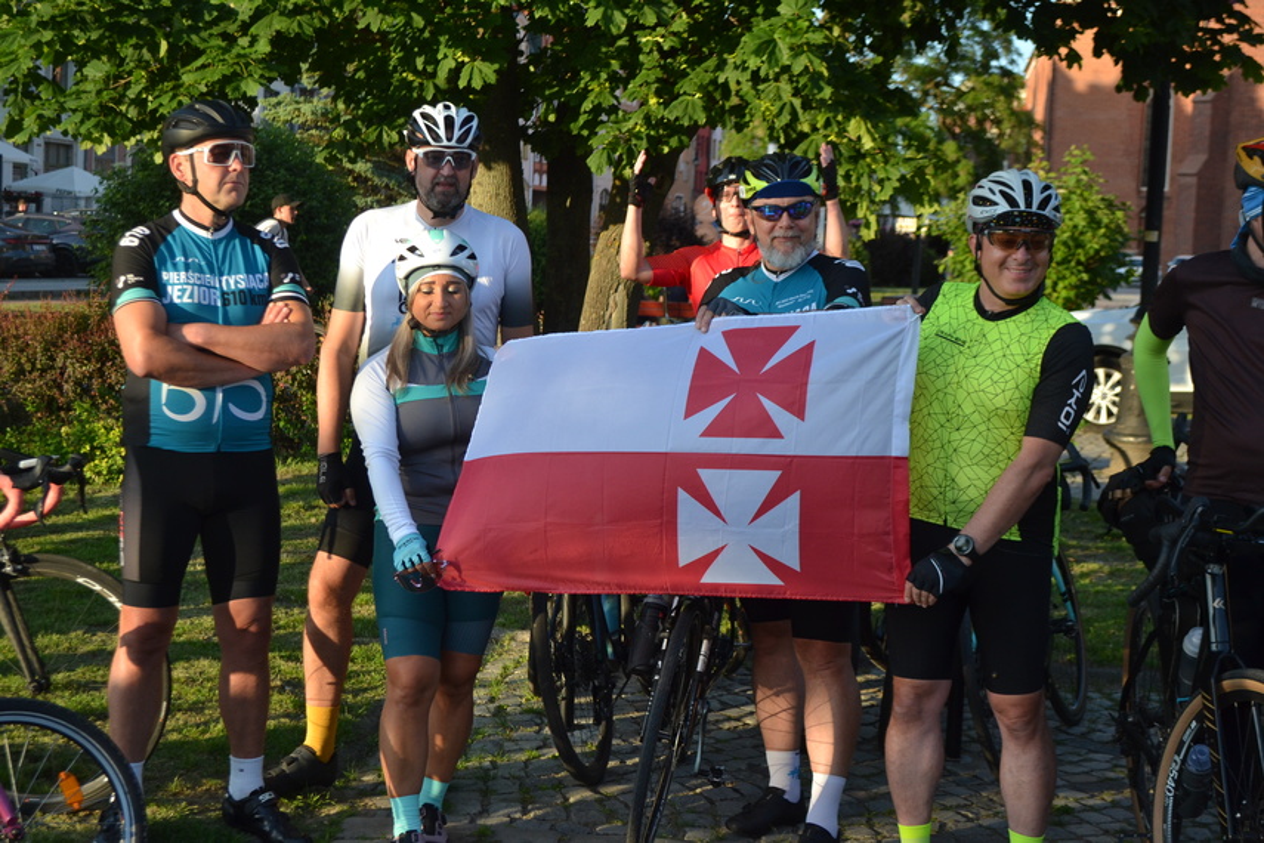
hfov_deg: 33.4
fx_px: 2107
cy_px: 422
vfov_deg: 22.6
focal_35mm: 60
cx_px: 632
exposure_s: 1/640
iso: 400
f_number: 5.3
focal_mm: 40
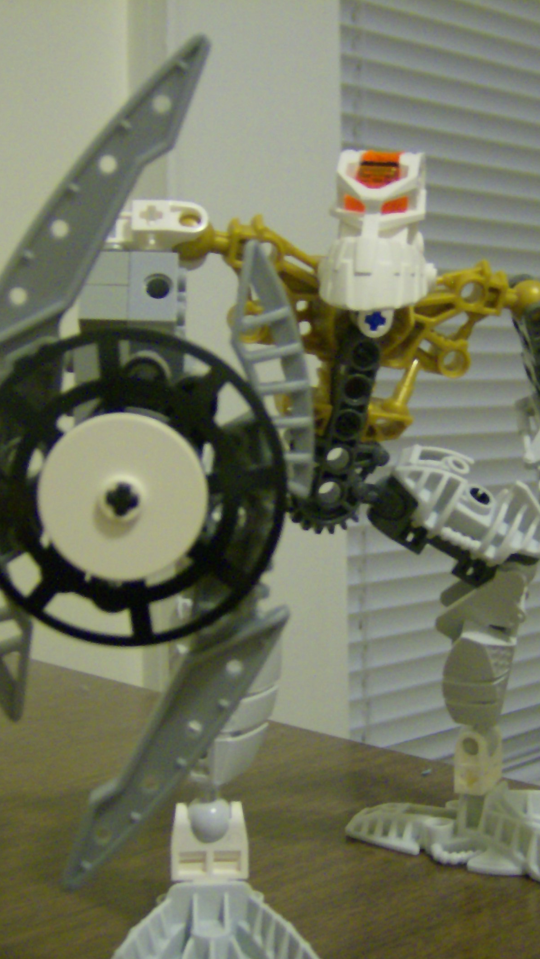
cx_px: 335
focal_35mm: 52
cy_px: 479
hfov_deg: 23.0
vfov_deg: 39.9
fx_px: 1323
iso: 200
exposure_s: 1/3.84
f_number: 2.8
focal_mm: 6
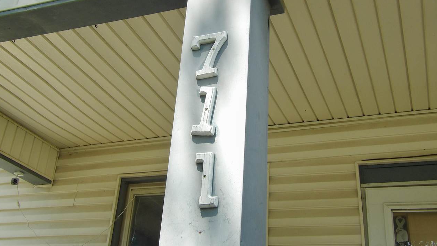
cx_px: 217
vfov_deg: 27.7
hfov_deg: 47.4
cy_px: 102
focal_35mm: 43
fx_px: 498
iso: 100
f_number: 3.7
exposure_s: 1/245
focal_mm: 7
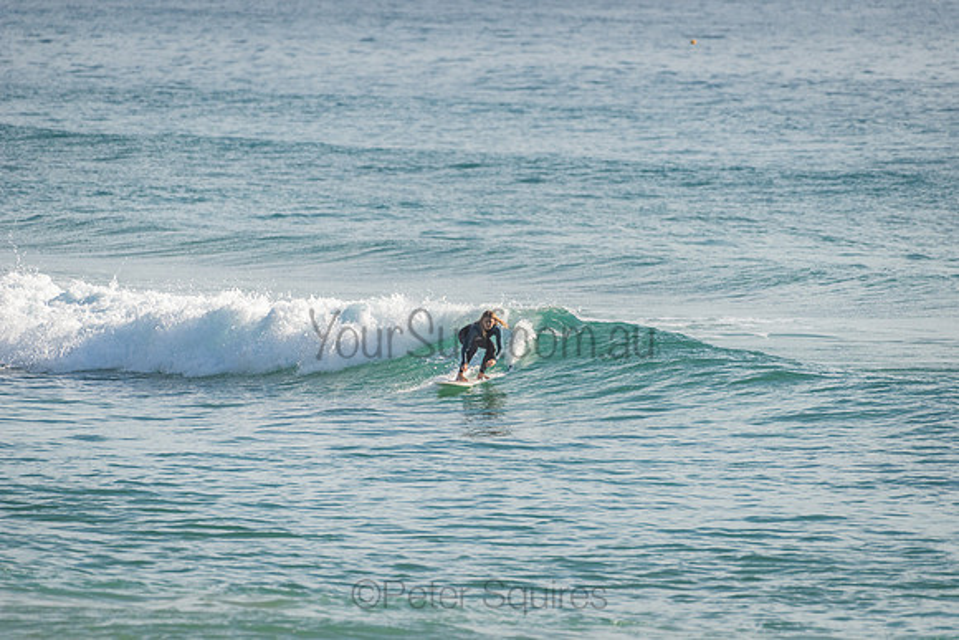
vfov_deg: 2.8
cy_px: 320
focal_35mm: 500
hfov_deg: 4.1
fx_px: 13322
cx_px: 480
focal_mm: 500
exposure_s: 1/2000
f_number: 5.6
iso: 180
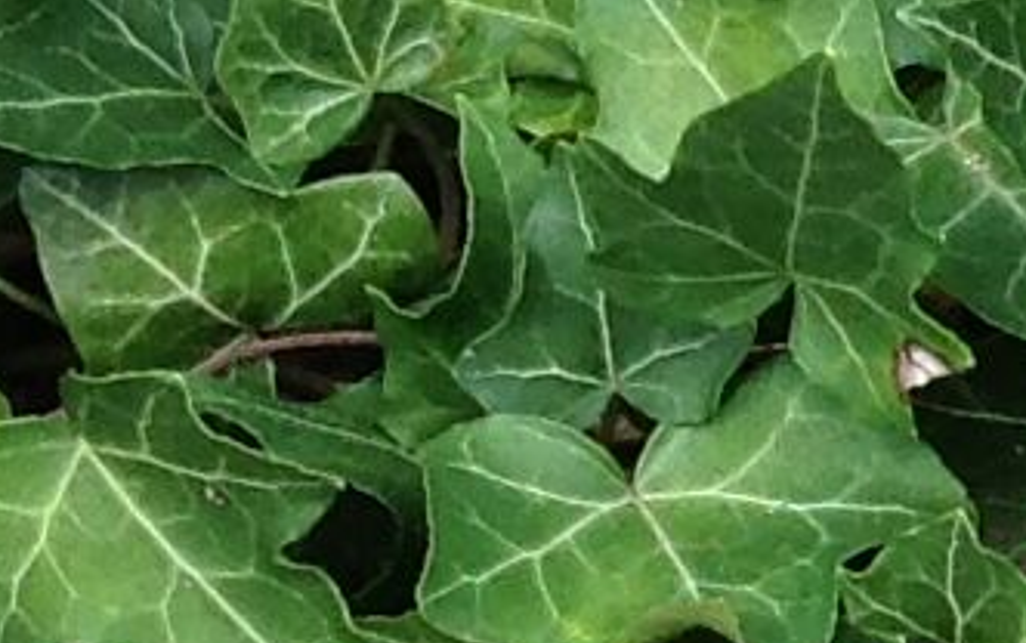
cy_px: 1308
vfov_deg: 4.5
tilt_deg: -60.3
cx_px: 3047
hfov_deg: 6.6
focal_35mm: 289
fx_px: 8086
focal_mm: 4.28
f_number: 2.4
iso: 50
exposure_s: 1/201
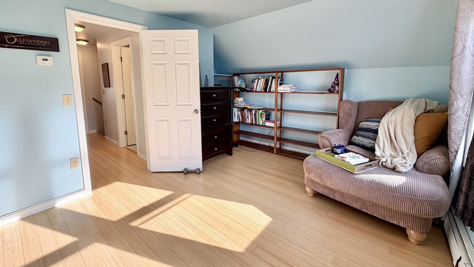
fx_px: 201
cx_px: 231
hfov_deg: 99.3
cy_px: 110
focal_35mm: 16
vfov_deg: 66.6
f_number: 2.2
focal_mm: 2.22
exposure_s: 1/120
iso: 32
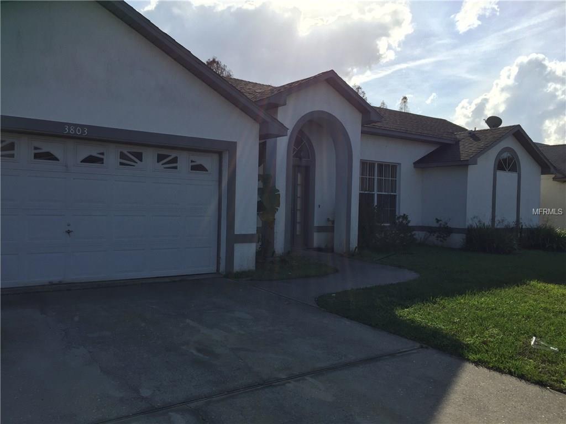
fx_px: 474
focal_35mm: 29
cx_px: 283
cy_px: 212
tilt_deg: +2.1
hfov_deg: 61.7
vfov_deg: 48.2
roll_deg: -2.5
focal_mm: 4.15
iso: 32
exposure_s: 1/2825
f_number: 2.2
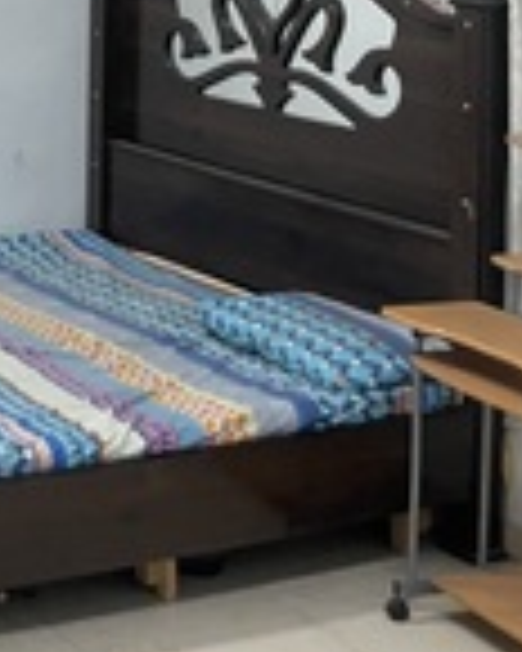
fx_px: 1545
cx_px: -160
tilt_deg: +0.5
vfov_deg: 22.3
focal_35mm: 80
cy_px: -92
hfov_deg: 17.9
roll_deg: -1.7
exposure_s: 1/60
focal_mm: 4.2
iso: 125
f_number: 1.6
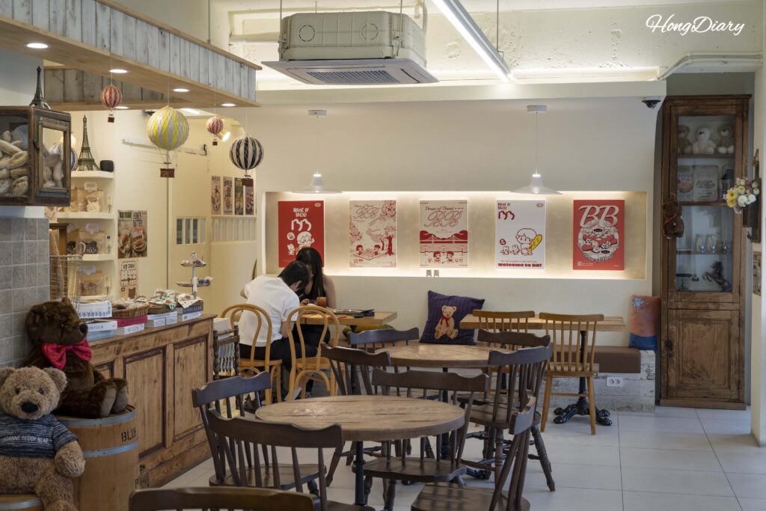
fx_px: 1043
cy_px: 256
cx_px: 383
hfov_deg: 40.3
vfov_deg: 27.5
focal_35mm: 49
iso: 800
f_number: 5.6
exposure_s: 1/160
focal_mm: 49
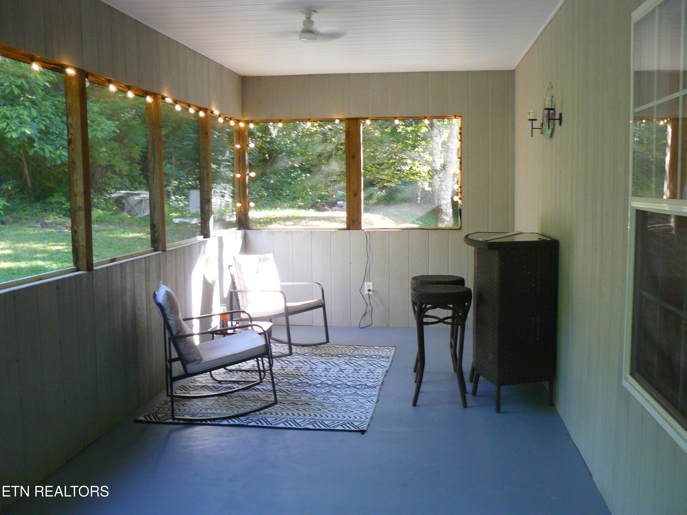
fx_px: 714
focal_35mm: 36
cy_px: 258
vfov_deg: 39.7
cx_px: 344
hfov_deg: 51.4
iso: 200
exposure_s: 1/30
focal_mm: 6
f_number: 2.8
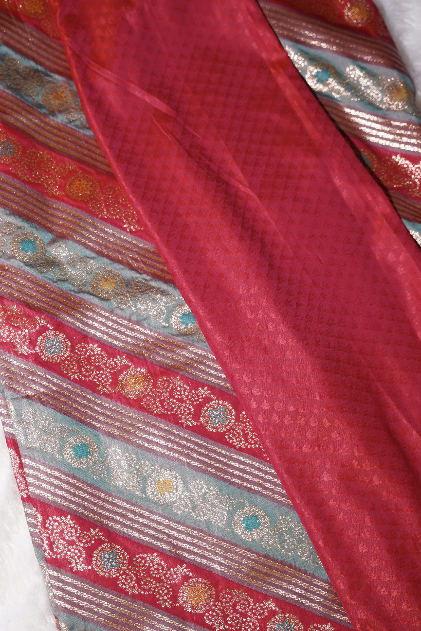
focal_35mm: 61
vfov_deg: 32.9
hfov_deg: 22.3
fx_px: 1070
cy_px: 316
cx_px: 210
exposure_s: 1/200
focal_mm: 41.2
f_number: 2.8
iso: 320
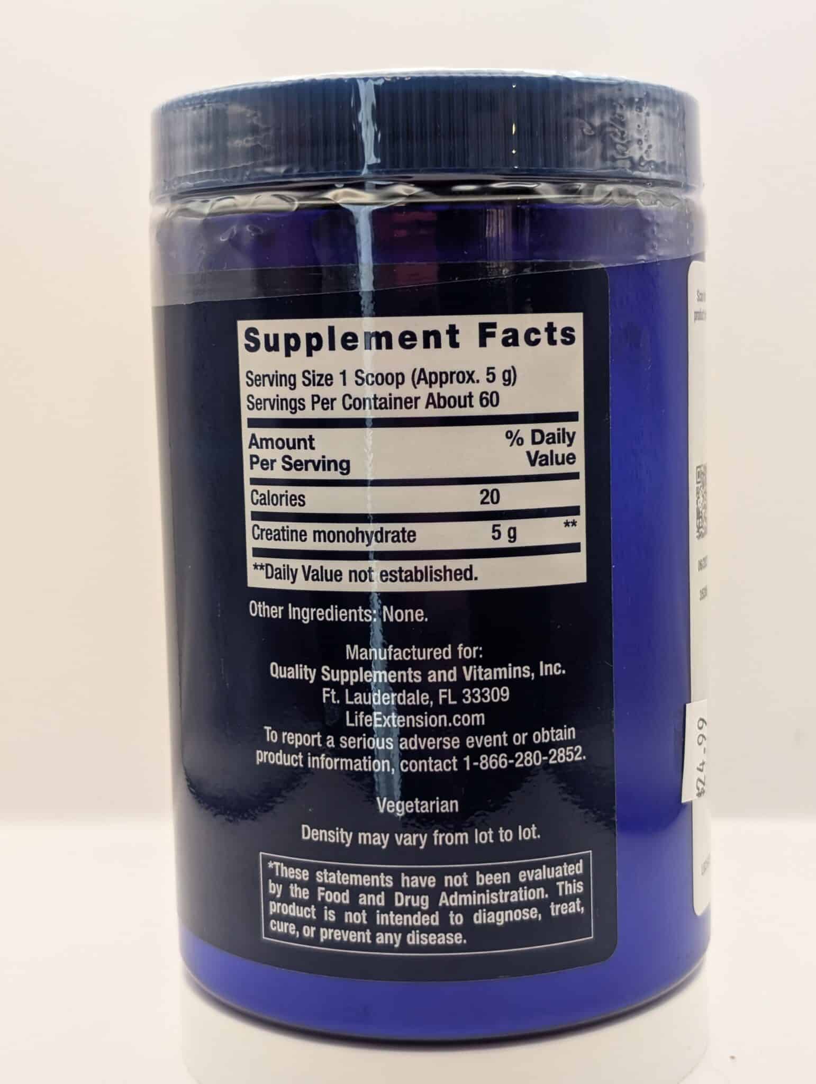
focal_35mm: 49
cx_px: 408
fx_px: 1536
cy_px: 542
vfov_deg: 38.9
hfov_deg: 29.7
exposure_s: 1/121
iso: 276
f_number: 1.68
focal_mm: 6.9
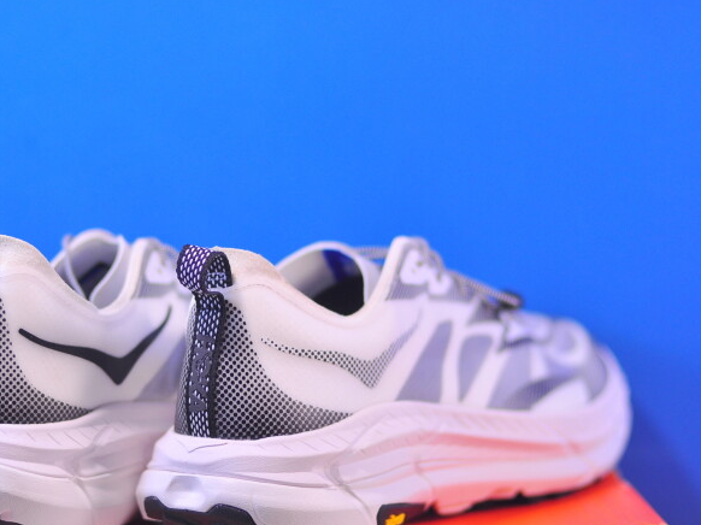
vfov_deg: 14.9
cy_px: 284
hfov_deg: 19.8
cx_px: 266
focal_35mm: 99
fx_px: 2004
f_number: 2.2
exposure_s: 1/320
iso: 250
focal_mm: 50
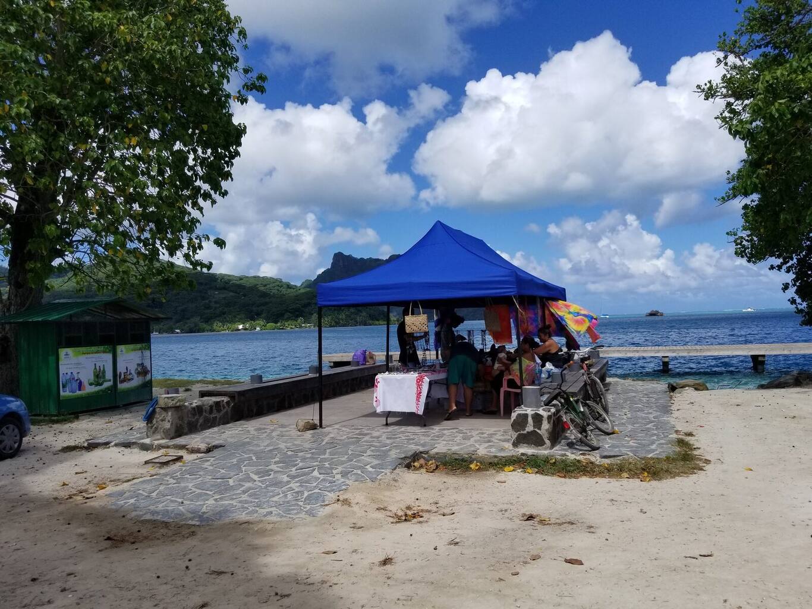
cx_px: 406
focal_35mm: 26
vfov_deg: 53.1
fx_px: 610
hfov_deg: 67.3
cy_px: 304
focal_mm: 4.25
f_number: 1.7
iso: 50
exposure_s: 1/4672
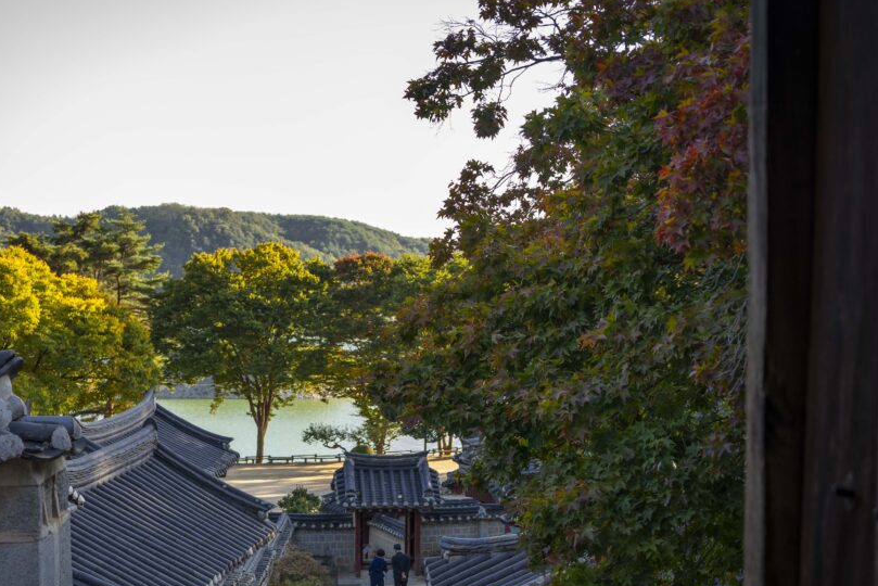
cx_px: 341
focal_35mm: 62
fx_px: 1513
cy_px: 341
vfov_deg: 21.9
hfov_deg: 32.3
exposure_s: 1/60
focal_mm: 49
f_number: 5.6
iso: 125
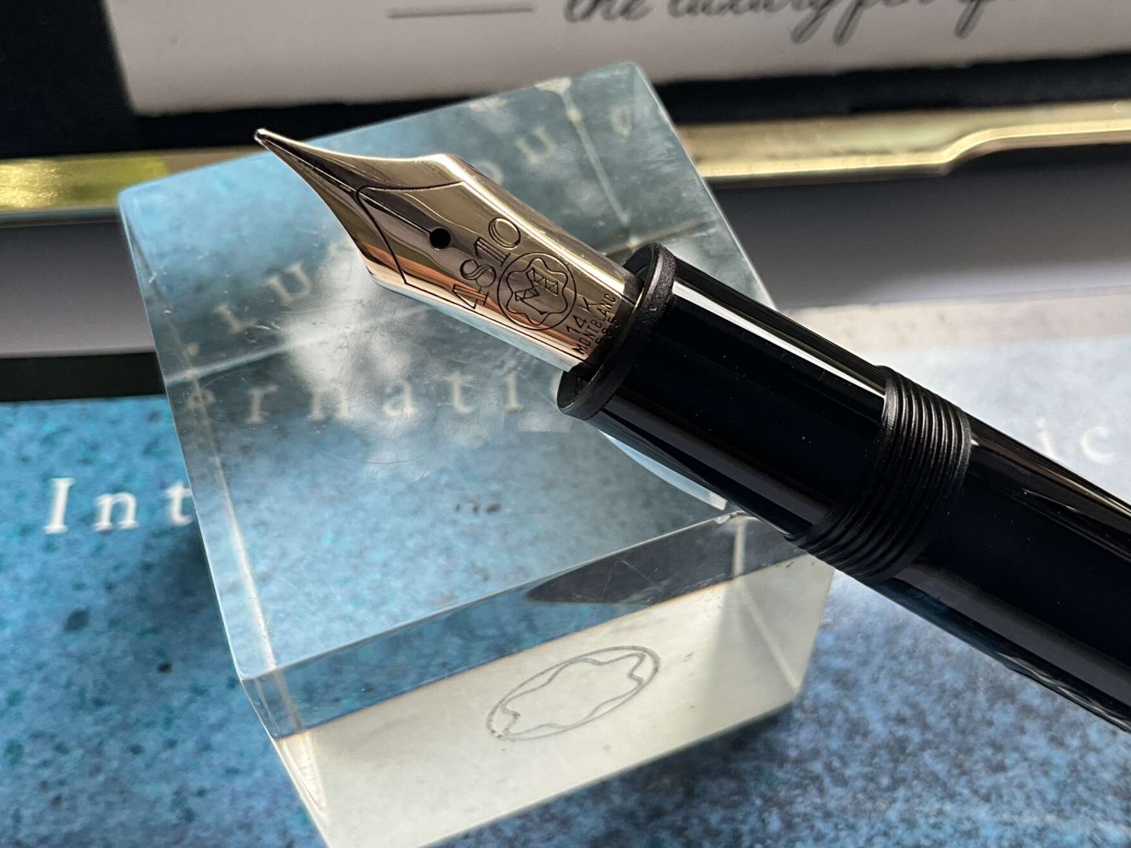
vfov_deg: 34.3
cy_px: 352
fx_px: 1372
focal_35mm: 42
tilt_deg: -55.4
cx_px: 657
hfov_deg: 44.6
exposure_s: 1/122
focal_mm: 3
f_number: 1.8
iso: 32
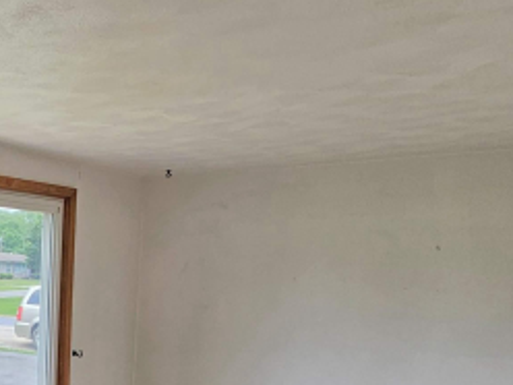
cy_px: 284
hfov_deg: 35.2
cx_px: -160
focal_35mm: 35
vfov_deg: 39.7
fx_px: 519
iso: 50
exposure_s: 1/120
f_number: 2.2
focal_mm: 2.2
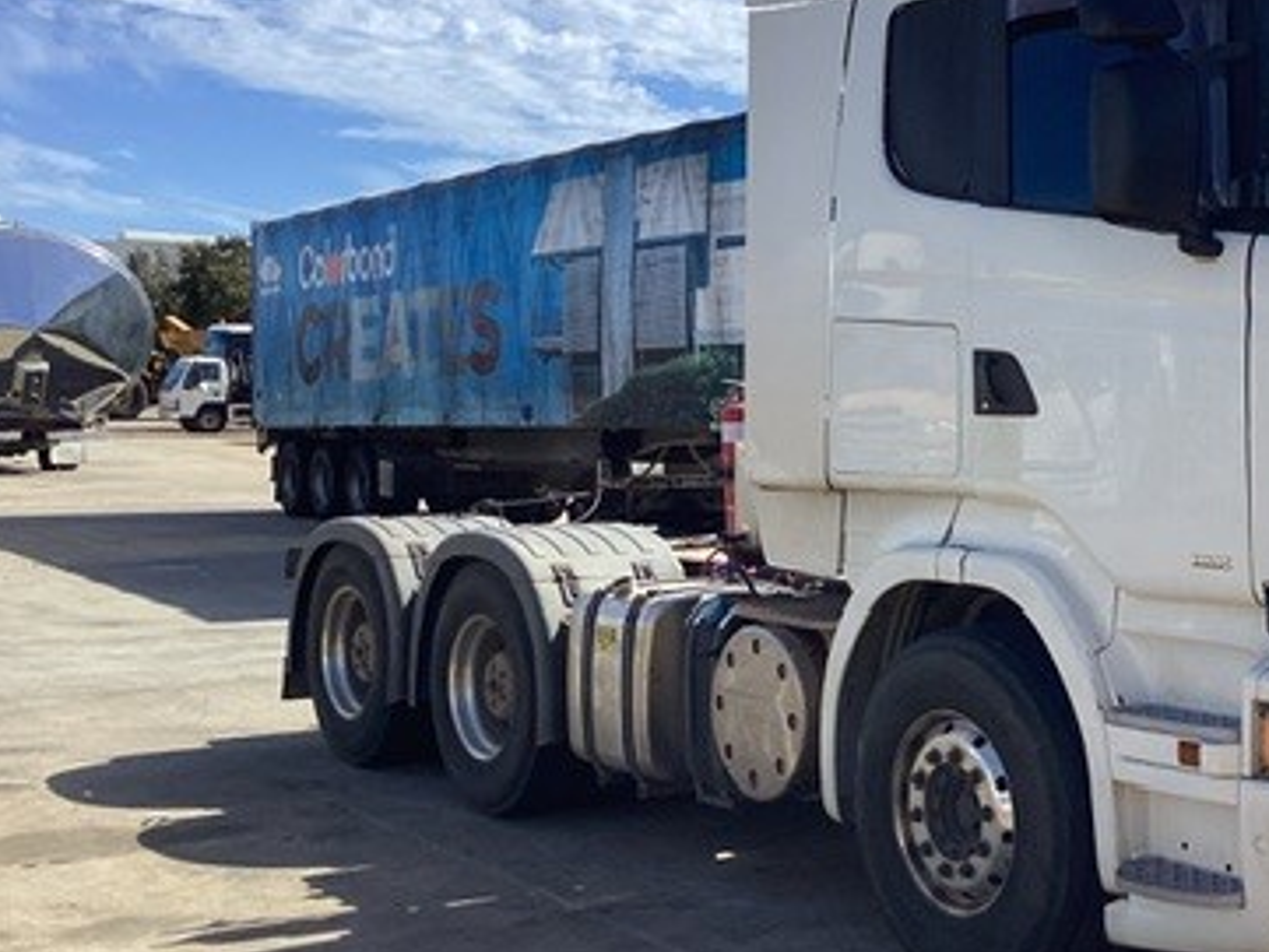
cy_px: 411
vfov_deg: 26.5
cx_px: 1093
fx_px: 2017
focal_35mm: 55
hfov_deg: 33.4
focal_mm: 3.3
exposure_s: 1/1456
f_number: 2.4
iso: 25
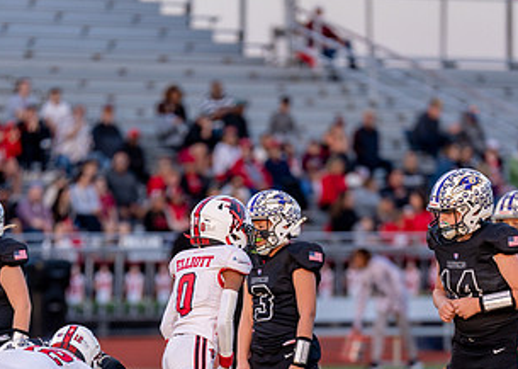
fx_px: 5862
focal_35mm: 399
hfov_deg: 5.1
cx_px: 280
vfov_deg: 3.6
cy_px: 333
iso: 500
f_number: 2.8
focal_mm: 200
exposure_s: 1/1250
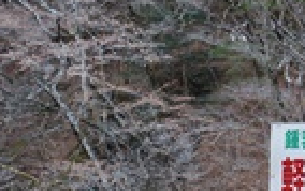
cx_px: 337
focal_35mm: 93
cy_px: 263
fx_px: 774
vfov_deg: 13.5
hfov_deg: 21.2
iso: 250
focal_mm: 18
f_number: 4
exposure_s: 1/60
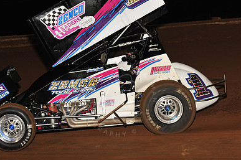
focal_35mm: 150
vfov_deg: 9.1
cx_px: 119
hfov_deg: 13.7
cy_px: 42
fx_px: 1003
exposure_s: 1/320
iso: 1000
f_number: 8
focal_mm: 100
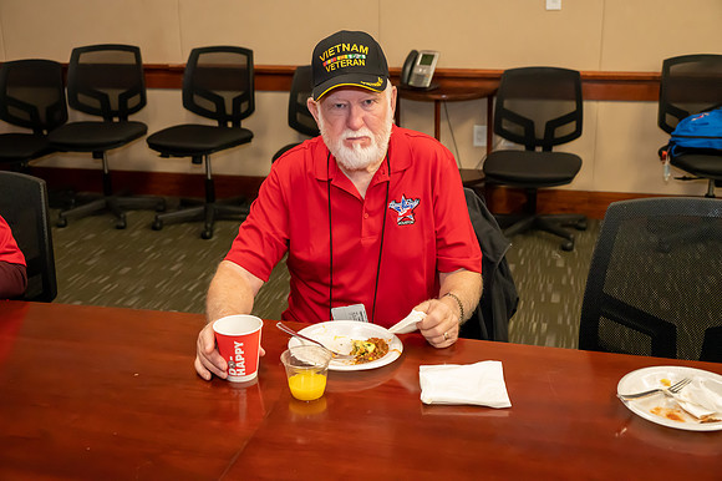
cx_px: 361
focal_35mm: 43
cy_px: 240
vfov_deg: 31.2
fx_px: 862
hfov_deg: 45.5
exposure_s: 1/160
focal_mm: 43
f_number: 5.3
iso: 10000
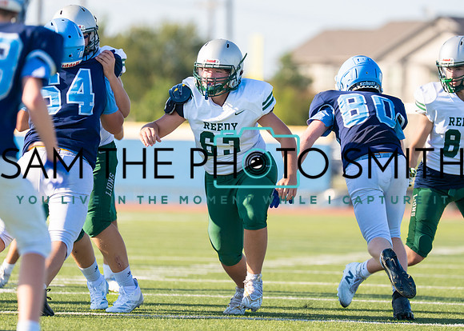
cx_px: 269
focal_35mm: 373
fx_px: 4909
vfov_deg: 3.9
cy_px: 151
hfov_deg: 5.4
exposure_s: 1/4000
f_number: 2.8
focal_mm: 200
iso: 250
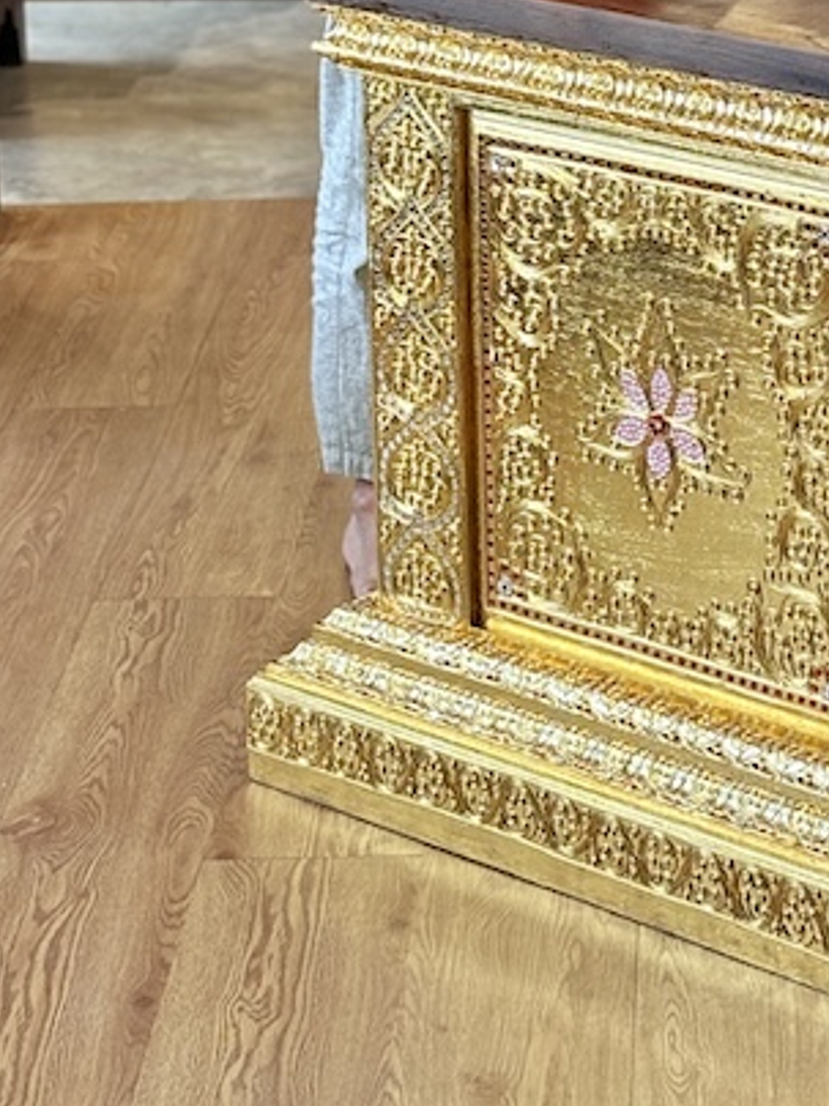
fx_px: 3832
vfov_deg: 16.0
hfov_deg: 12.2
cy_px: -56
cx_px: 881
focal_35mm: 120
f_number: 1.6
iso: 125
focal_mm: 5.96
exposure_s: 1/50
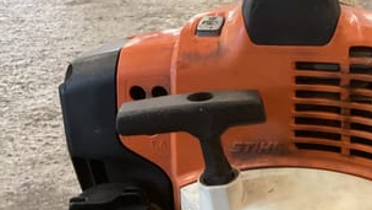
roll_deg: +0.6
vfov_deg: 22.9
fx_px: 513
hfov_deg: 38.8
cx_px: 280
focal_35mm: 52
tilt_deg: -28.3
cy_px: 148
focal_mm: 3
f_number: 1.8
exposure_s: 1/33
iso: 320
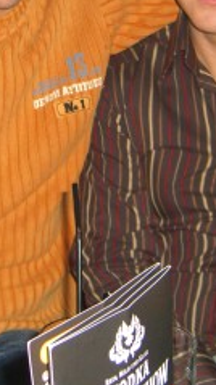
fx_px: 1062
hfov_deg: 11.6
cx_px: 52
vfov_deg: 20.2
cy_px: 52
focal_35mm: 104
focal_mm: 7.9
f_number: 2.8
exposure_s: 1/60
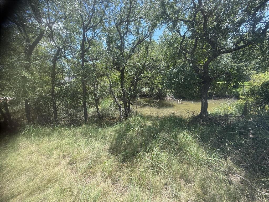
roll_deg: +2.6
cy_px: 101
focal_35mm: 14
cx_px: 134
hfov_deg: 102.1
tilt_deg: -12.0
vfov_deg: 85.7
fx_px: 109
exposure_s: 1/328
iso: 50
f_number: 2.2
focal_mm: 2.22
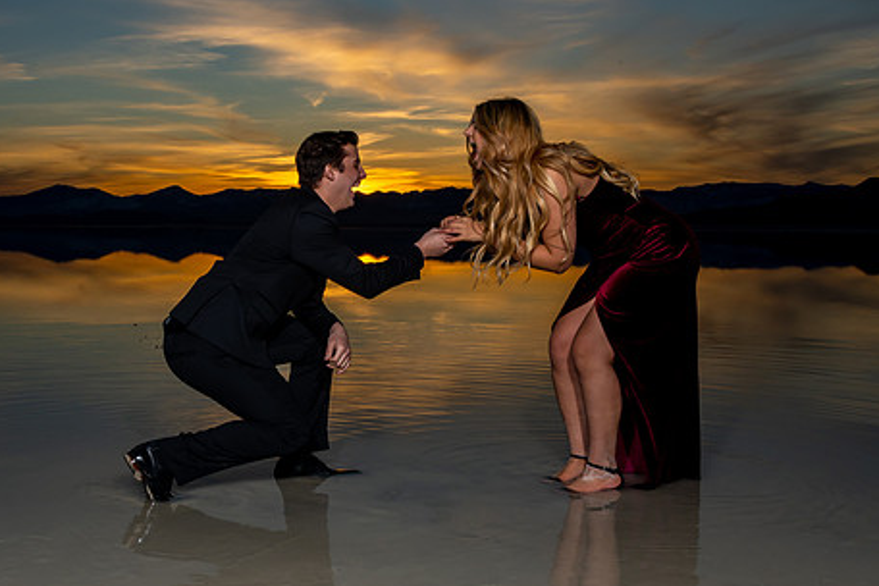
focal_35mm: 46
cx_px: 250
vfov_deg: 29.2
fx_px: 1123
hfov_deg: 41.8
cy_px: 249
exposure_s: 1/200
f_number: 18
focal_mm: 27
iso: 200
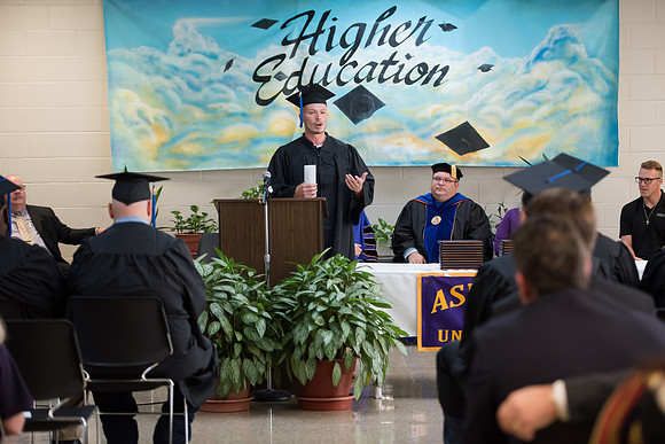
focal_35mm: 98
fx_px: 1811
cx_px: 332
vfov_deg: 14.0
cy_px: 222
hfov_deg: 20.8
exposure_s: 1/200
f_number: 3.2
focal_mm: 98
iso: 3200
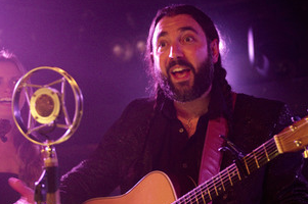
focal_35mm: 84
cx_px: 147
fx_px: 718
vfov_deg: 16.2
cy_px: 124
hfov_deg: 24.2
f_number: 2.8
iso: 3200
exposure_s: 1/40
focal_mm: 56
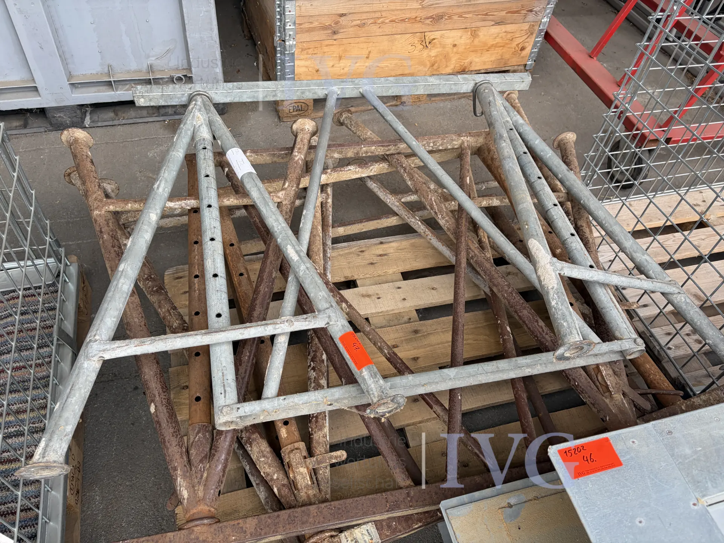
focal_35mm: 26
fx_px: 544
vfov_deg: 53.1
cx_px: 362
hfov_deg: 67.3
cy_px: 272
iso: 40
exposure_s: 1/286
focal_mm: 5.96
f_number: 1.6
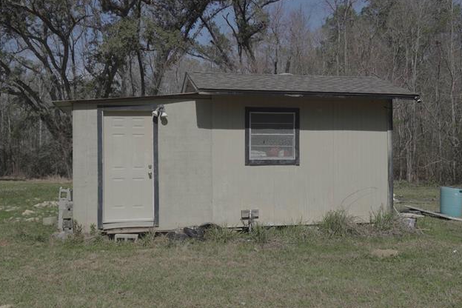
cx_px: 227
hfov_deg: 48.5
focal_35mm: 40
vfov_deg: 33.4
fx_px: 513
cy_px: 155
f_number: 7.1
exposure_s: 1/3200
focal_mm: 26
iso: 1000
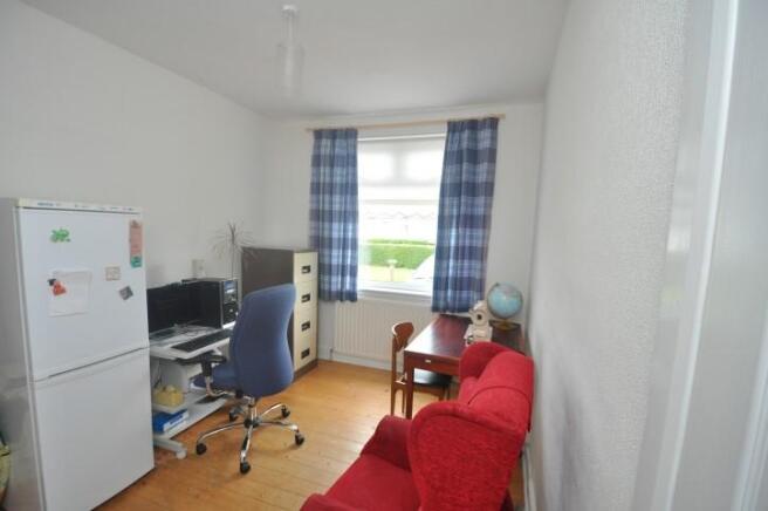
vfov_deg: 77.2
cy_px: 256
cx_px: 384
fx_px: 320
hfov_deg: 100.4
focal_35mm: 15
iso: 800
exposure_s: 1/60
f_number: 4
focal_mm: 10
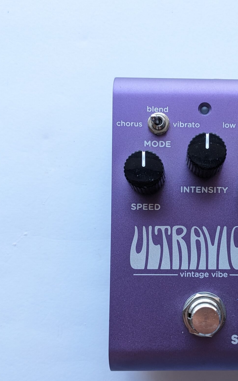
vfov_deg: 42.4
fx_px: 488
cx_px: 200
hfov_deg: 26.7
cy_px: 230
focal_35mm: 47
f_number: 1.73
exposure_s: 1/122
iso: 60
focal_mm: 4.38
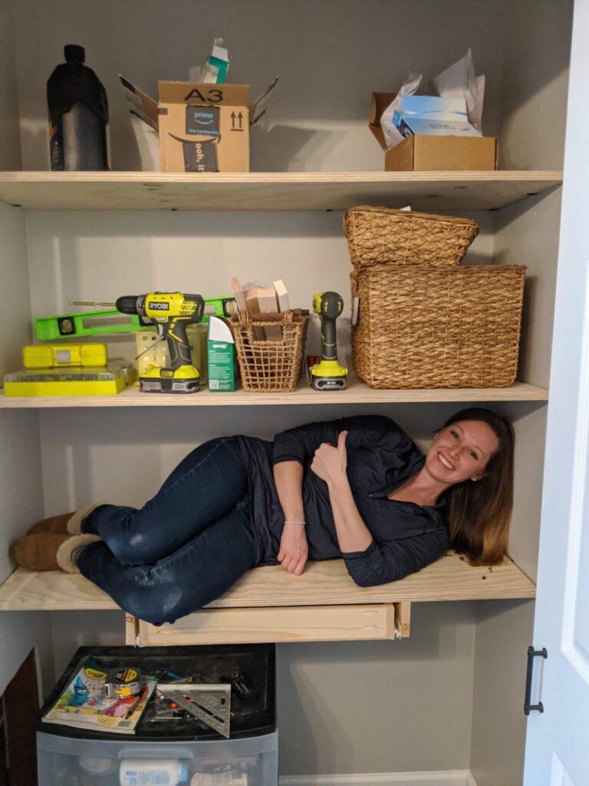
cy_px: 393
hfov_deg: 51.4
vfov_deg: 65.3
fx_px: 613
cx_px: 294
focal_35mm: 27
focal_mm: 4.44
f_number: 1.8
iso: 242
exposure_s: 1/60
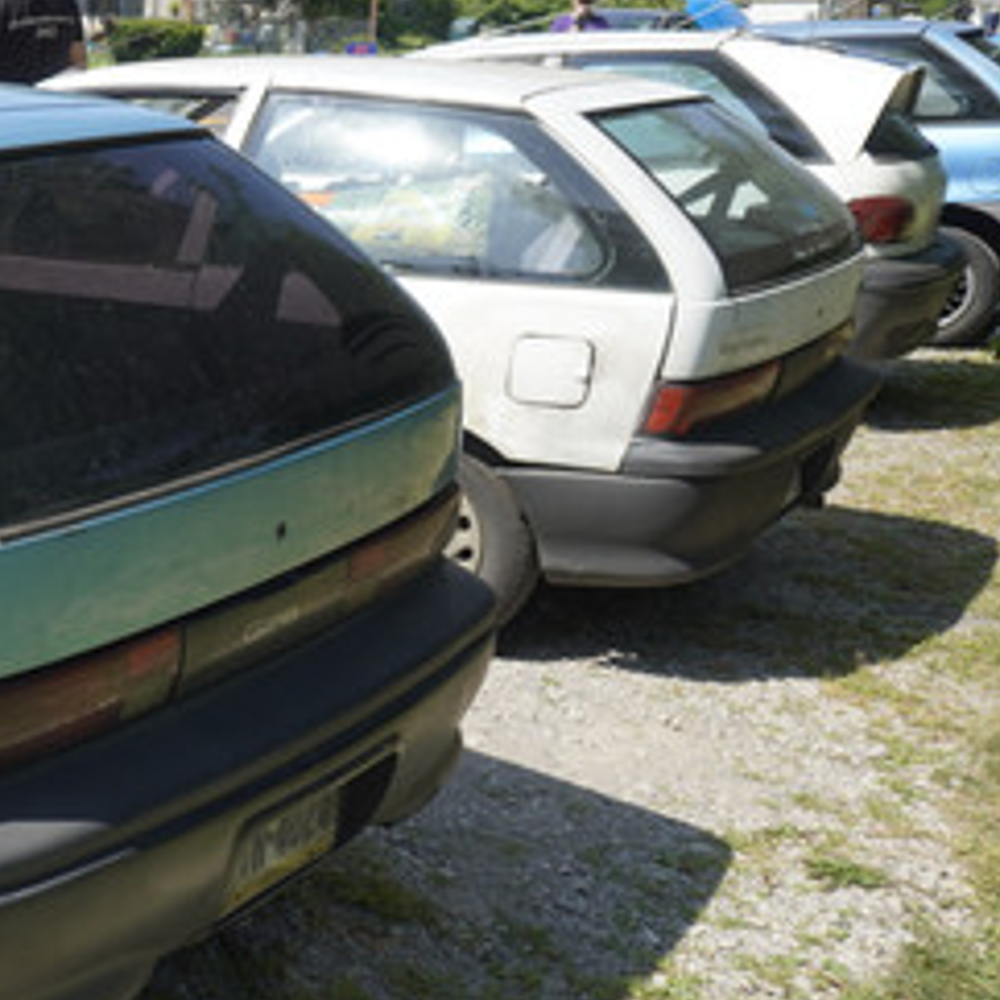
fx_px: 1765
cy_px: 576
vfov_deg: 31.6
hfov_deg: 27.3
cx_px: -244
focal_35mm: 54
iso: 100
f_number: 4
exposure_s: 1/250
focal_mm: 16
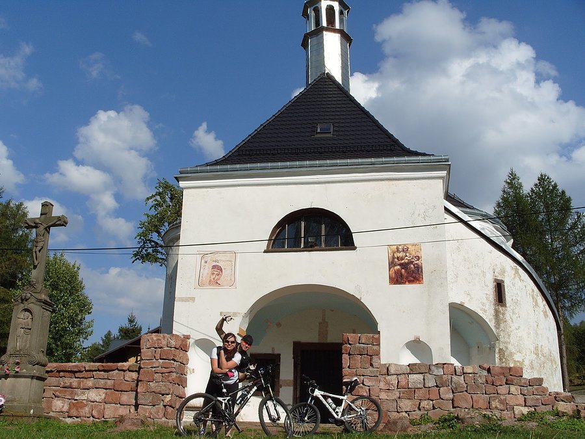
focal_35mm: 35
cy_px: 220
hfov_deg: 52.6
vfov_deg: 40.7
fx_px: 591
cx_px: 292
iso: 80
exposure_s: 1/750
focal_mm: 7.8
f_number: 7.4
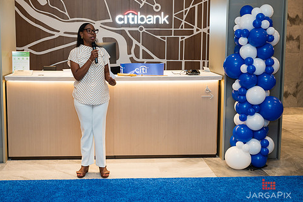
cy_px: 88
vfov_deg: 28.6
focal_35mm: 47
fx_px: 396
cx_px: 131
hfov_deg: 41.8
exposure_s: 1/160
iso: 400
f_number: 3.2
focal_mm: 36
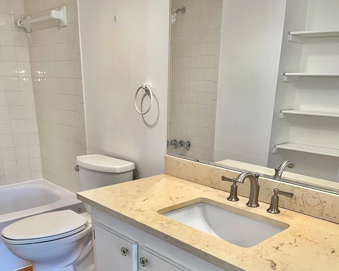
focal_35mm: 34
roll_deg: -0.8
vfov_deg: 41.5
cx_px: 170
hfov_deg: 52.8
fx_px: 341
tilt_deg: -21.3
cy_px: 217
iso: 40
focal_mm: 5.1
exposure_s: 1/38
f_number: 1.6
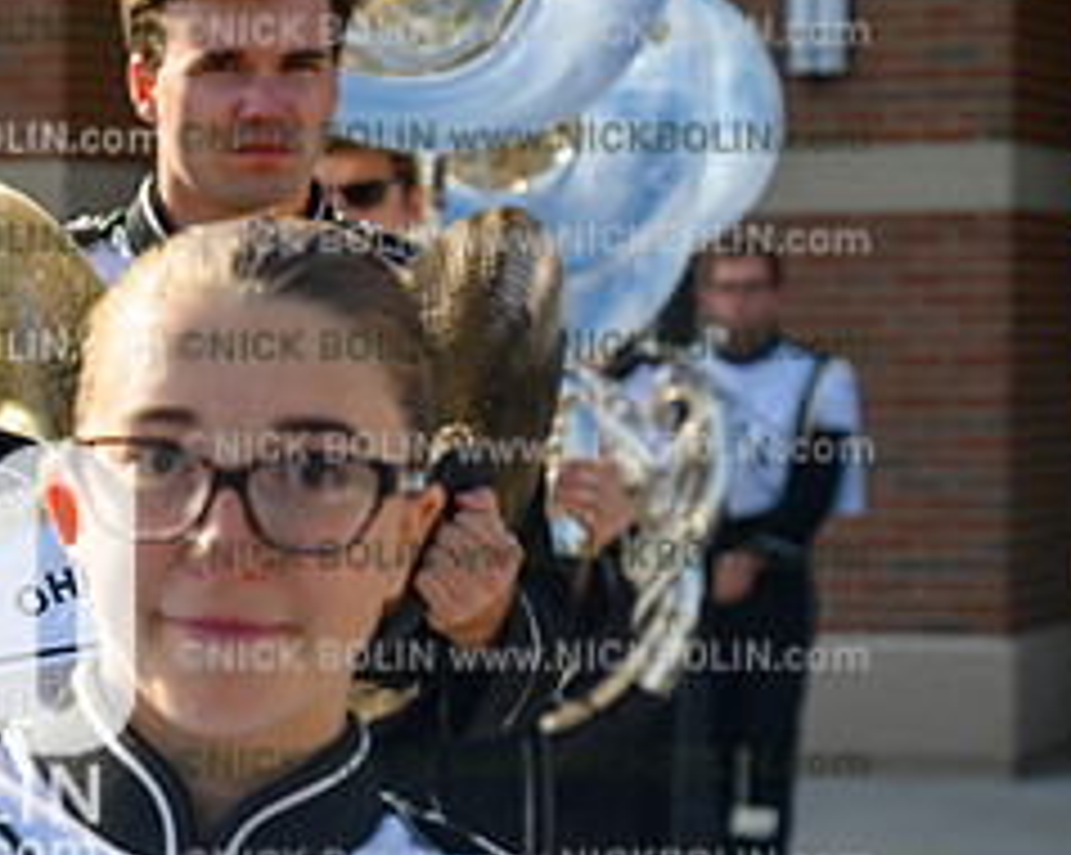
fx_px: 5067
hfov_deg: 11.8
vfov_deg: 9.6
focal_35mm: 160
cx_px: -184
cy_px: 657
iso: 200
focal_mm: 70
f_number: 5
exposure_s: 1/800
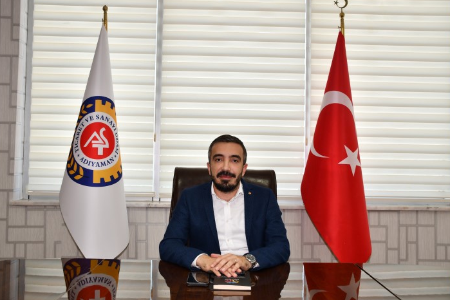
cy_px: 147
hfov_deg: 55.8
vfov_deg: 38.9
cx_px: 223
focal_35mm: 34
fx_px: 425
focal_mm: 22
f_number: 4.5
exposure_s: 1/80
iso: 200
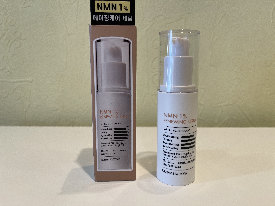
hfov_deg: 69.4
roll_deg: +0.5
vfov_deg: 54.9
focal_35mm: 25
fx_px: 199
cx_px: 138
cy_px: 103
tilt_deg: -9.8
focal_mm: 5.1
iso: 100
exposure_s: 1/100
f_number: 1.6
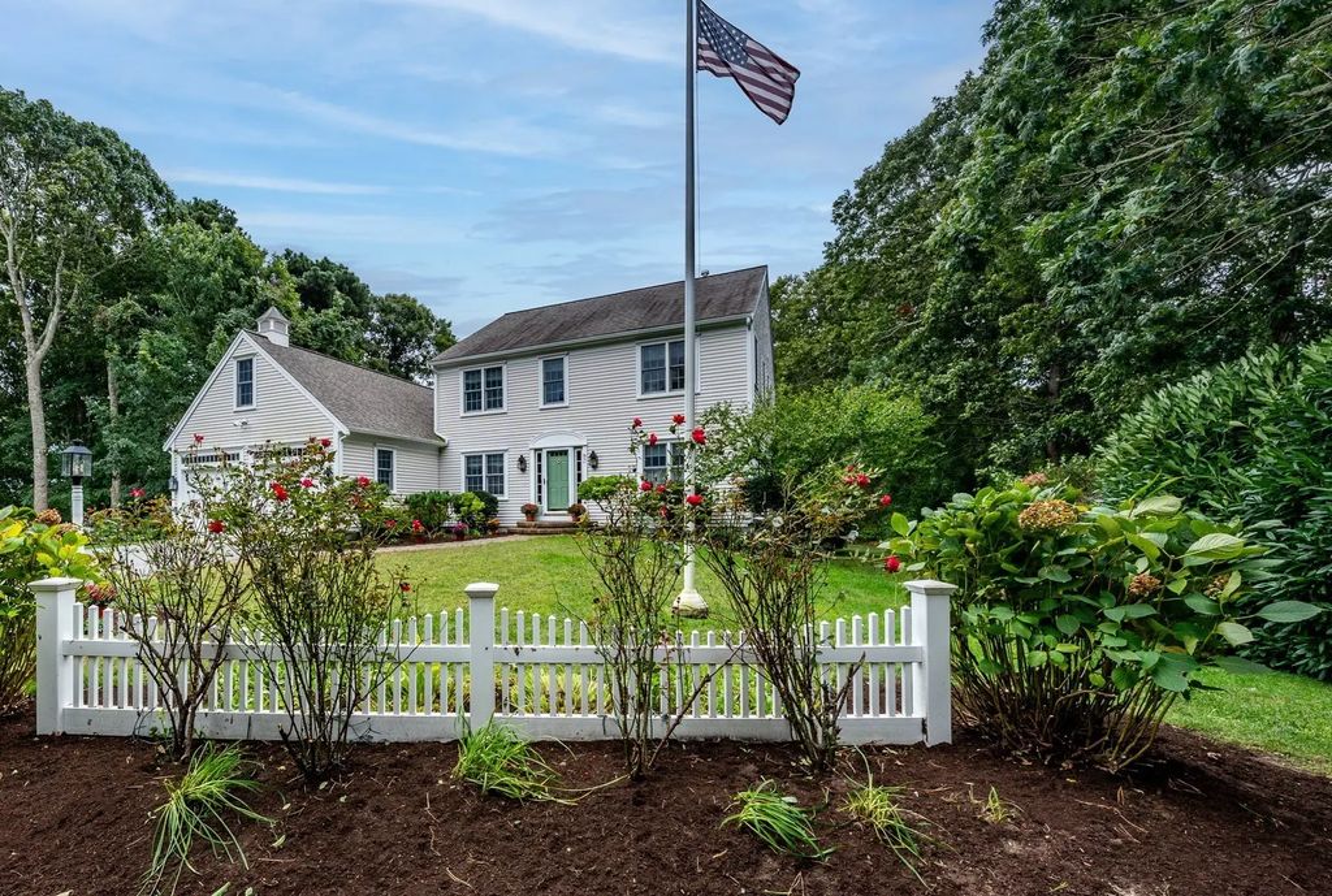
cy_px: 448
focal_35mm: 12
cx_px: 666
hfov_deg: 112.5
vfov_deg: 90.4
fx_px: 445
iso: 200
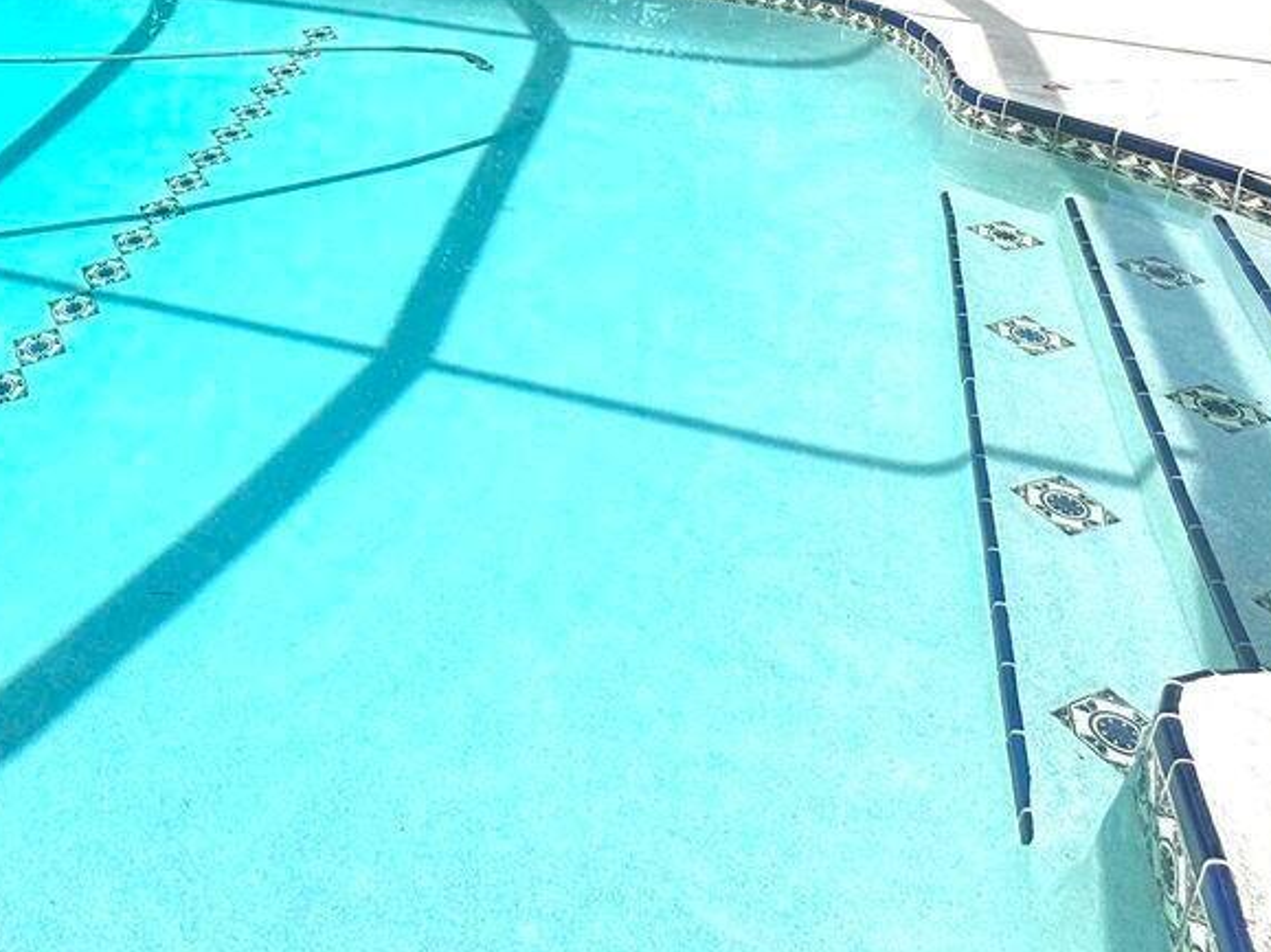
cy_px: -61
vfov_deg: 37.0
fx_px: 1211
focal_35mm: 33
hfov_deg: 50.2
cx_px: 168
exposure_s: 1/1062
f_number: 2.2
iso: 50
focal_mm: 2.22
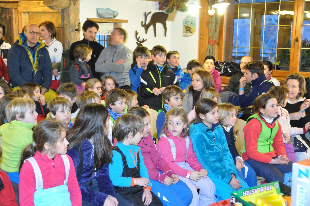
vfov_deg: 21.5
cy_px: 103
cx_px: 155
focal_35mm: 63
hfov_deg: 31.9
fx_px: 542
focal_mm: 42
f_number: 4.5
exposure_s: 1/13
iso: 1600
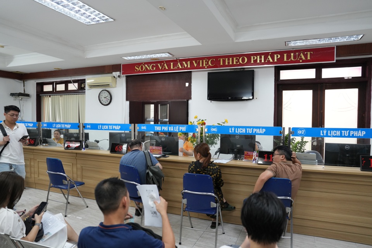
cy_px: 124
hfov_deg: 73.7
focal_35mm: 24
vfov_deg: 53.1
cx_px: 186
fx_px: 248
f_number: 2.8
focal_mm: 24
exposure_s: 1/200
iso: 1250
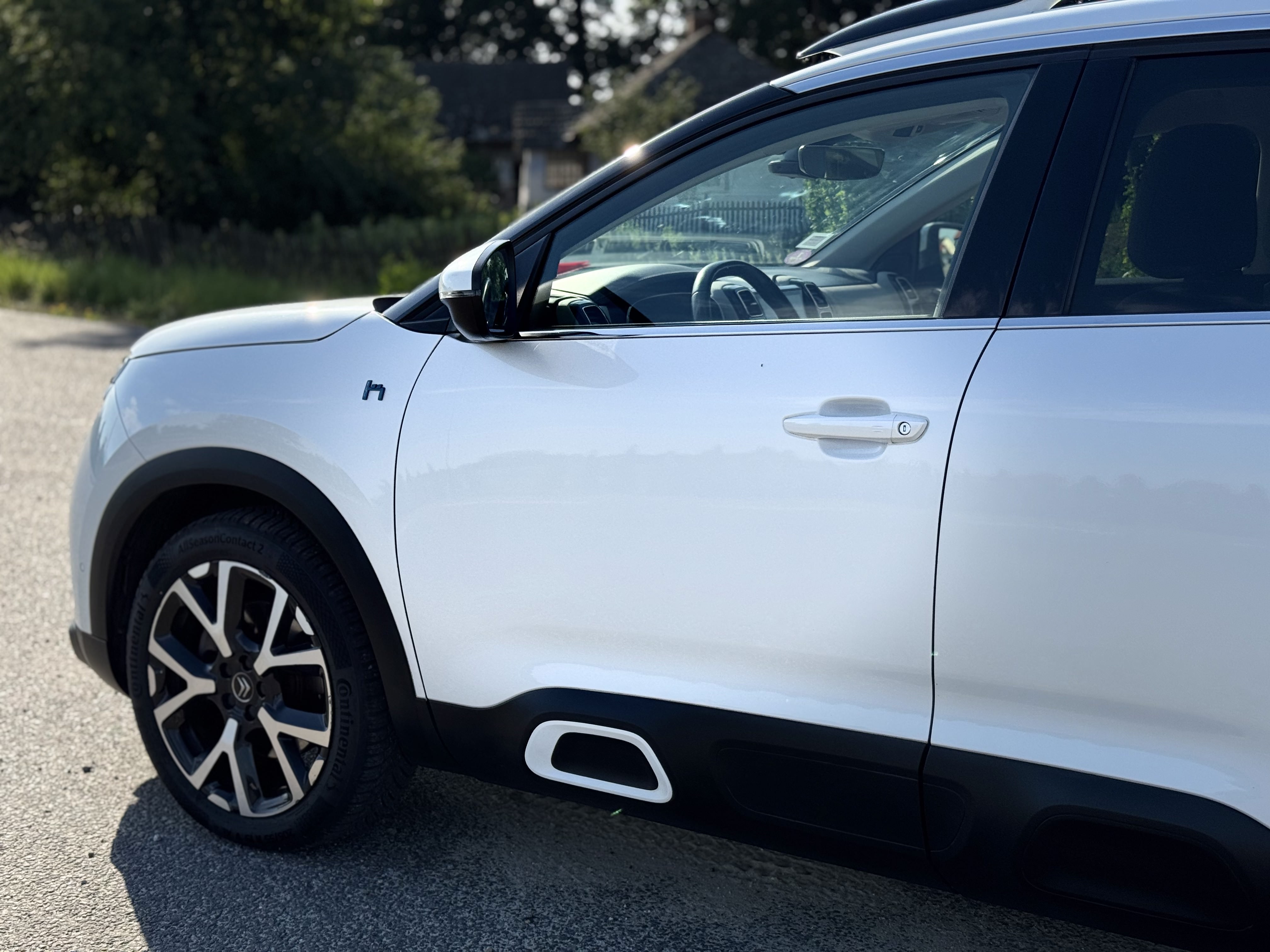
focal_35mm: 48
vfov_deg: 30.3
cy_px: 476
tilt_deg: -9.1
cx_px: 635
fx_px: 1761
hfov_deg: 39.7
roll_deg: +0.6
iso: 64
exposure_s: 1/4608
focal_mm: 6.76
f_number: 1.78
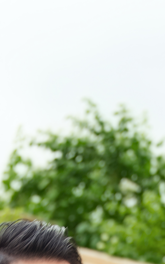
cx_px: 146
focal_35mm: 188
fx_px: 1352
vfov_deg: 9.8
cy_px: 631
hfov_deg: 7.0
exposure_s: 1/200
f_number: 2.8
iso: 125
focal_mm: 33
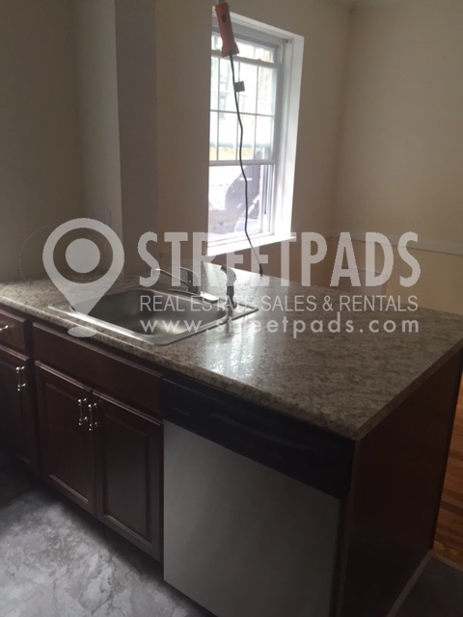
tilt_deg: -16.4
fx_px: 517
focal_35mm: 29
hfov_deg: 48.2
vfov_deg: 61.7
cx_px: 232
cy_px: 308
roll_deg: -2.5
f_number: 2.2
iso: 80
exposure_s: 1/30
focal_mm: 4.15
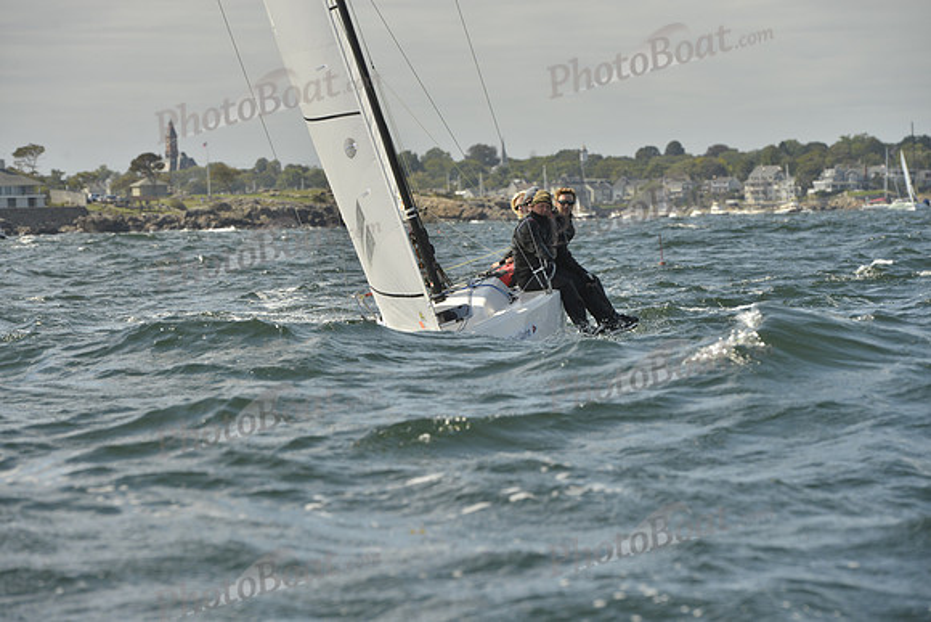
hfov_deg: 11.7
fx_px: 4527
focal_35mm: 175
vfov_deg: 7.9
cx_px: 466
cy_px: 311
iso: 400
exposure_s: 1/1600
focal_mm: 175
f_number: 9
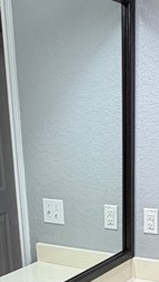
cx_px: 93
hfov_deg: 19.4
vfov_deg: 31.1
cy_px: 286
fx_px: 464
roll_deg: +2.8
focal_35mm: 62
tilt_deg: -19.6
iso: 160
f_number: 2.2
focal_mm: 2.22
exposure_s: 1/120
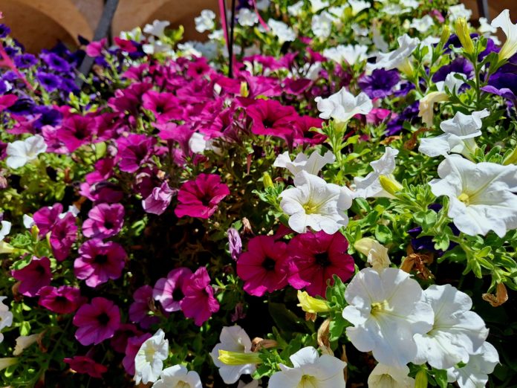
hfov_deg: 73.9
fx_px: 344
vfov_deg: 58.9
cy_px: 194
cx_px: 258
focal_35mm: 23
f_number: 1.8
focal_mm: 5.54
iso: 40
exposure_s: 1/2500
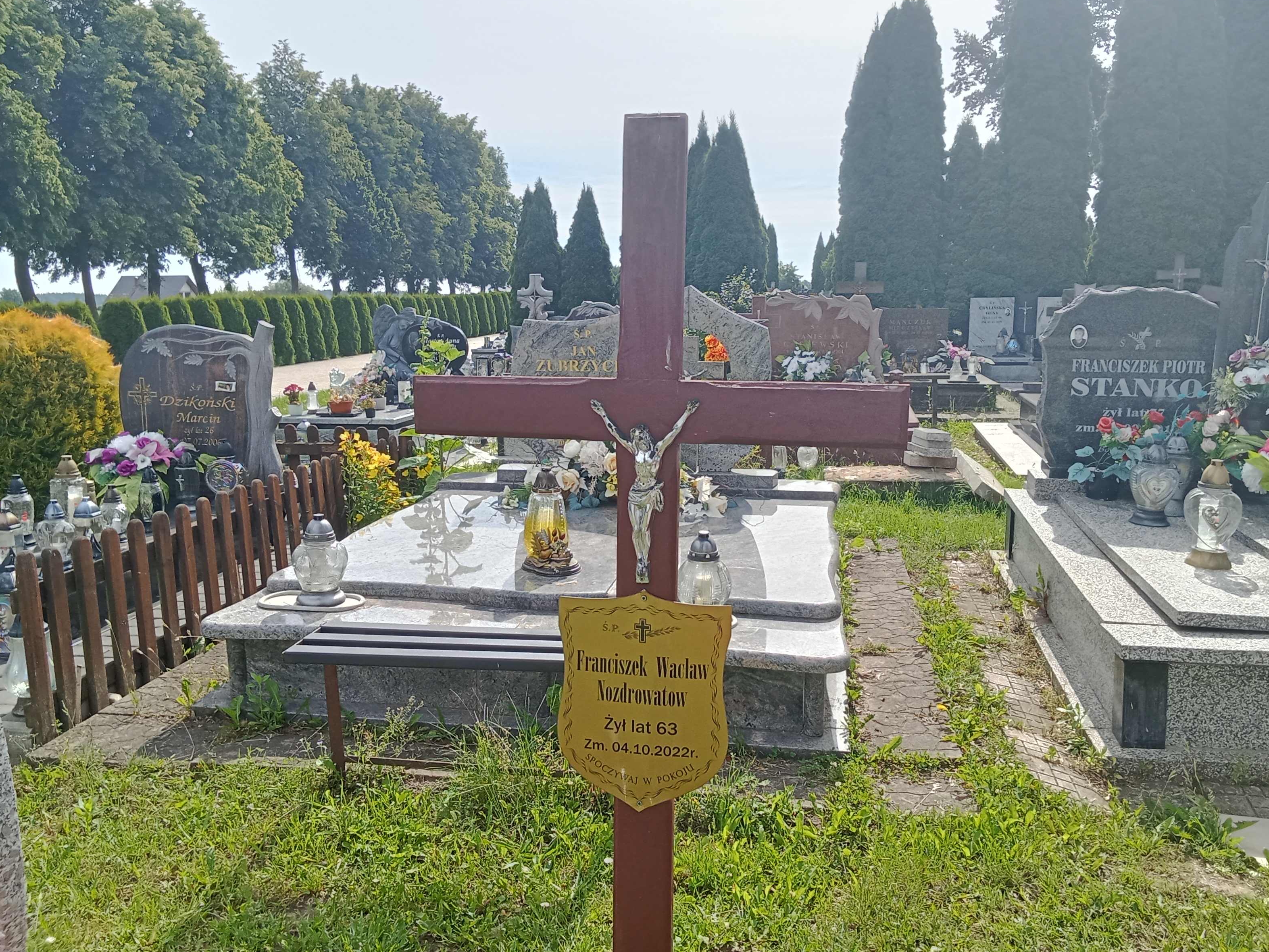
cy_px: 475
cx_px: 656
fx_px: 1027
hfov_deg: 63.4
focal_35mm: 28
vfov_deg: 49.8
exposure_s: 1/469
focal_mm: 2.79
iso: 100
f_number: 2
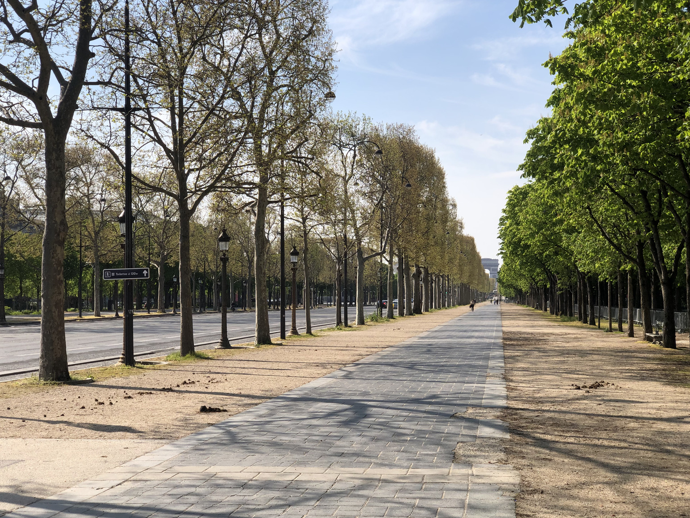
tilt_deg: +2.1
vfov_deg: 27.0
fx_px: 1076
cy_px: 268
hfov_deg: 35.5
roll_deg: +1.1
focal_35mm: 54
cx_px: 339
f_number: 2.4
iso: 16
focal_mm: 6
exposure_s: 1/1080
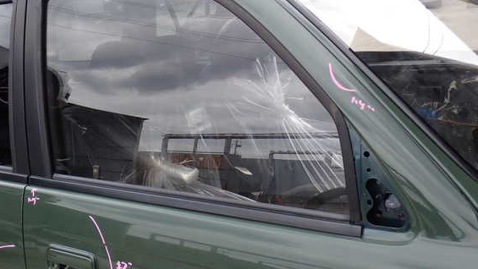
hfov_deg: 46.4
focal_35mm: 44
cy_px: 113
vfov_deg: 27.1
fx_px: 558
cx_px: 238
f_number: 3.5
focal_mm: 6.83
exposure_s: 1/200
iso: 100
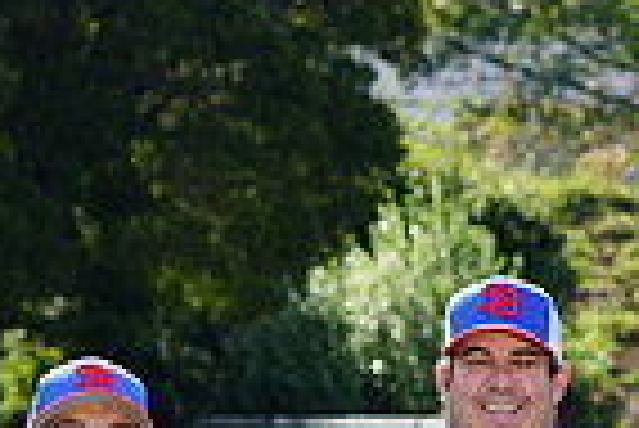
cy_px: 854
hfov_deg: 5.0
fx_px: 7267
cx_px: 554
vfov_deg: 3.3
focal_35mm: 409
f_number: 6.3
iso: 100
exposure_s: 1/250
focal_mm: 100
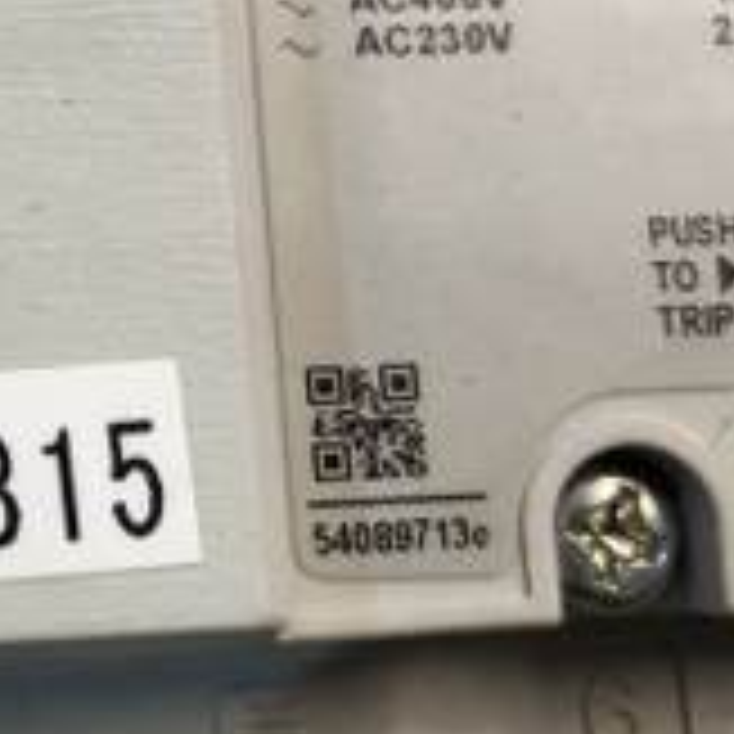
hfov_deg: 17.9
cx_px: -216
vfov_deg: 18.6
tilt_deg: -77.6
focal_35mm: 91
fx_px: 2183
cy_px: -5
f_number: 1.8
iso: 40
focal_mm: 4
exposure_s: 1/15
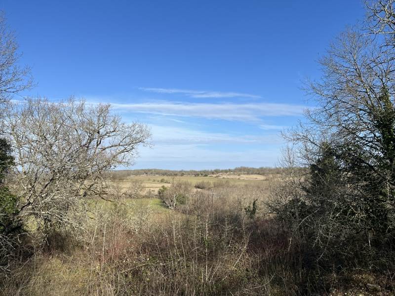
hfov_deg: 67.3
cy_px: 148
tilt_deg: +3.5
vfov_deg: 53.1
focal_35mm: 26
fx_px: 297
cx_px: 198
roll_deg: +0.2
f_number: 1.6
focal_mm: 5.1
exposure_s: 1/3745
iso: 50
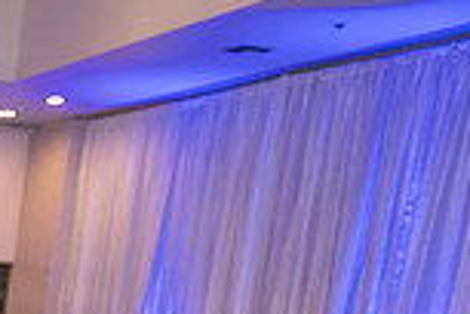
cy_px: 586
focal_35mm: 91
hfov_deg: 17.8
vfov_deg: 13.3
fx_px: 1188
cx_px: -381
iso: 1600
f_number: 3.5
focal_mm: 24
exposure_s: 1/125
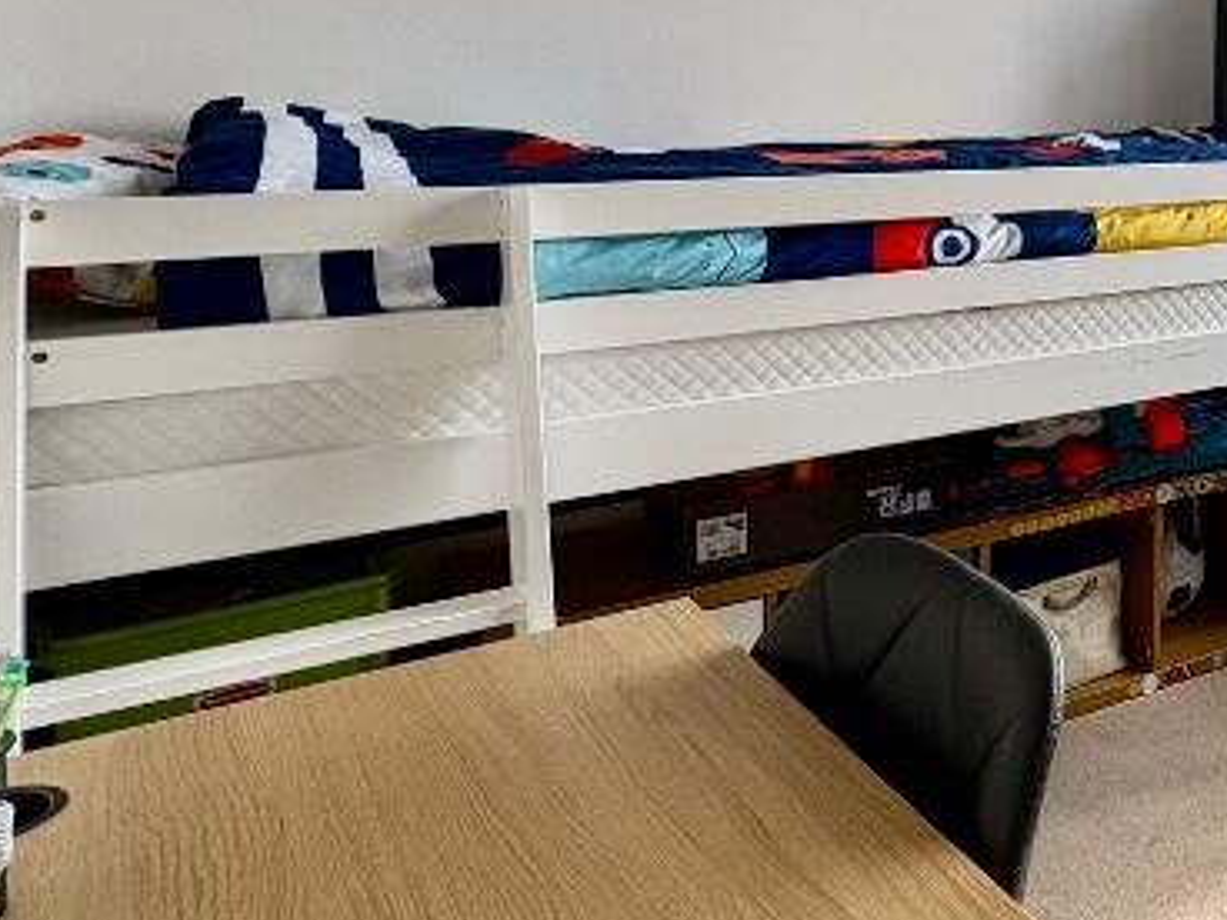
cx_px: 1474
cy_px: 120
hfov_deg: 36.7
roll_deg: -1.8
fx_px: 1382
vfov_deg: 35.0
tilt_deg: -1.2
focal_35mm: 39
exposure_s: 1/476
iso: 64
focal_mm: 2.22
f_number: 2.2
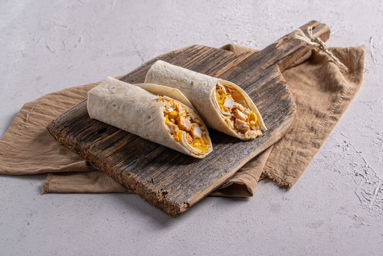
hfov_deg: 22.6
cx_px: 192
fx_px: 958
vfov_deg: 15.2
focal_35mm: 90
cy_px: 128
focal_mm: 90
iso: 100
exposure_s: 1/160
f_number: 11
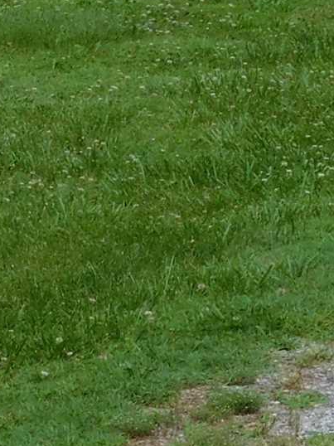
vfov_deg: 7.6
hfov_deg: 5.7
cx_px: -209
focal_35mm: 257
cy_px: -154
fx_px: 3309
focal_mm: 8
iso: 125
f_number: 3.7
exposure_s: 1/1250
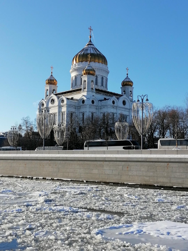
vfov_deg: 42.9
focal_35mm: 44
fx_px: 319
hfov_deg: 32.9
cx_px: 94
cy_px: 126
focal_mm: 5.4
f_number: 1.8
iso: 50
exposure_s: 1/1364
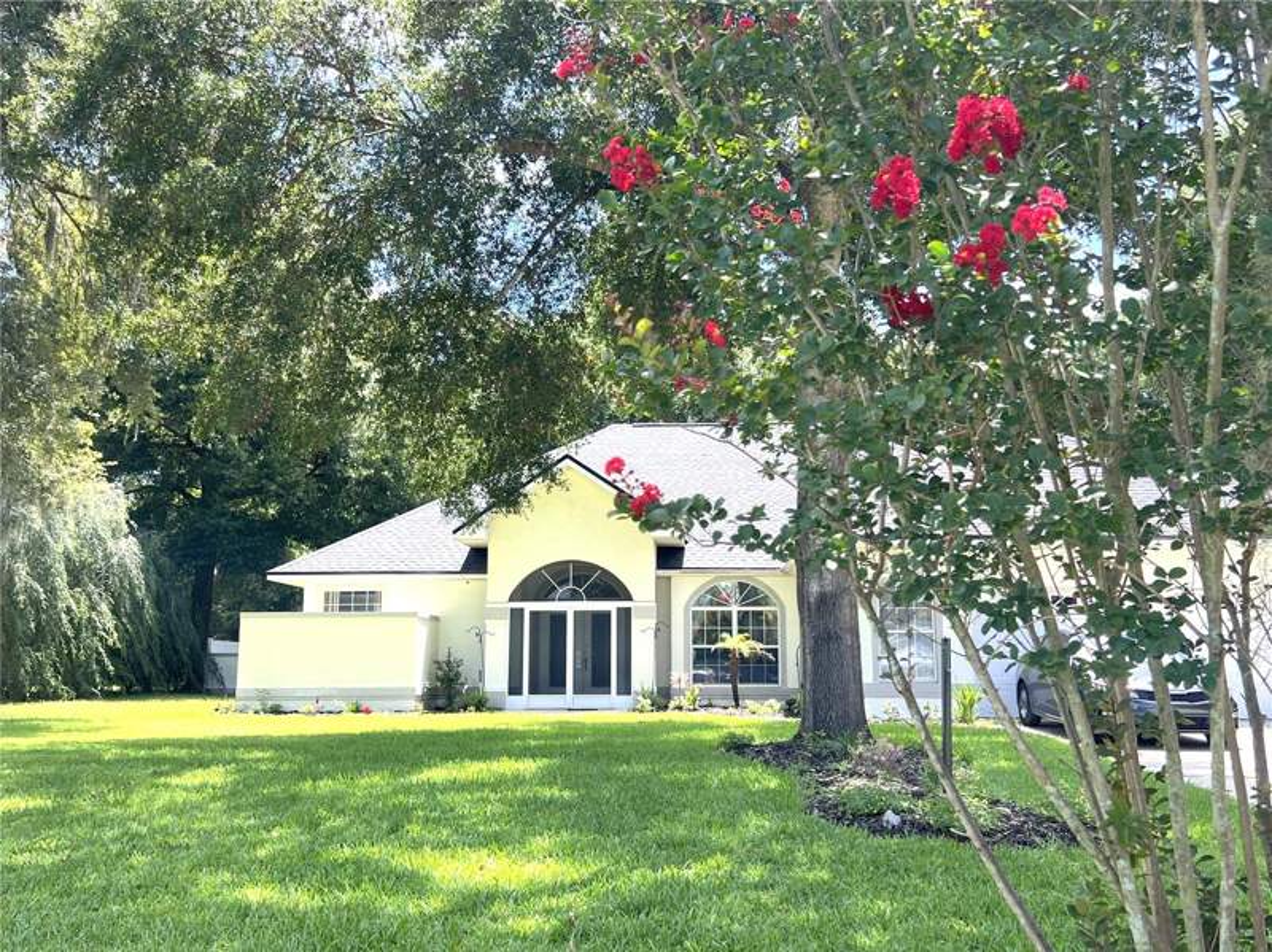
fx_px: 1212
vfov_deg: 42.9
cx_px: 636
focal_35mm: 33
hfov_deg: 55.4
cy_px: 476
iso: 50
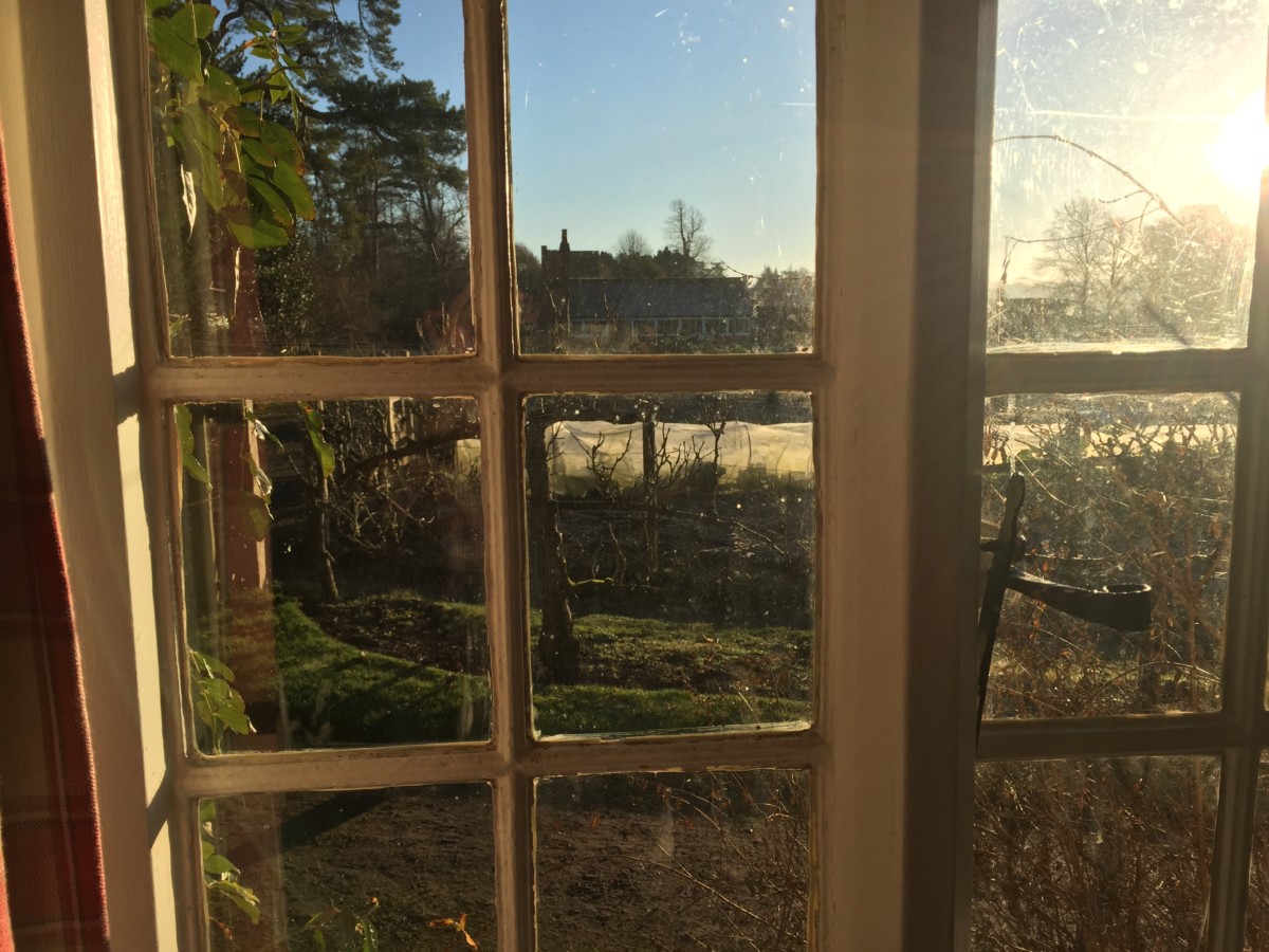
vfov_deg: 48.2
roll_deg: +1.0
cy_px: 476
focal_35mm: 29
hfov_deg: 61.7
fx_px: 1063
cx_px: 634
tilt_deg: -9.0
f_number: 2.2
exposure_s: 1/1647
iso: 32
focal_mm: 4.15
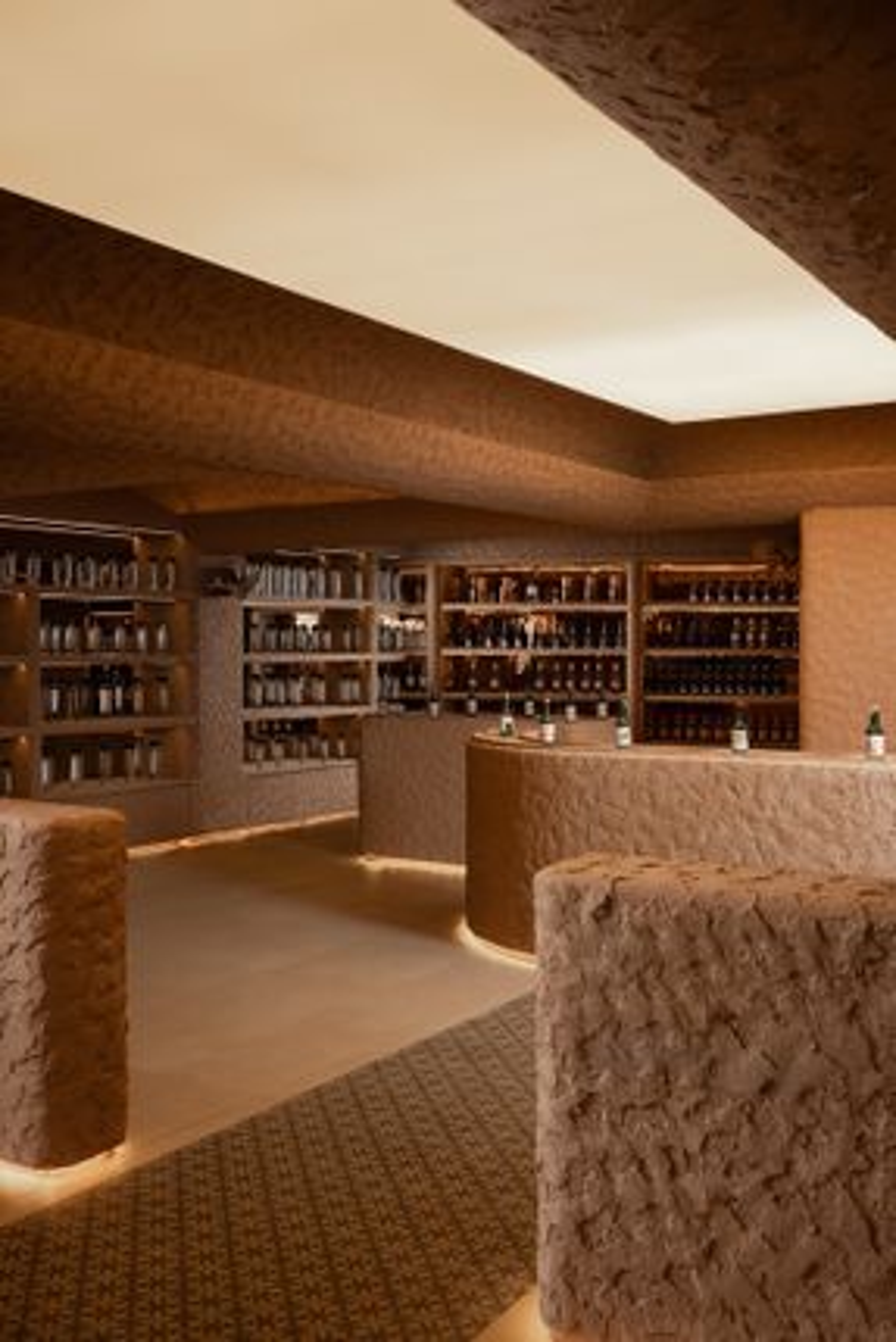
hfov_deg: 37.9
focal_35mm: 35
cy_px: 671
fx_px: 1306
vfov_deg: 54.4
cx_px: 448
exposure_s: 1/8
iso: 200
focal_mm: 35
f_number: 8
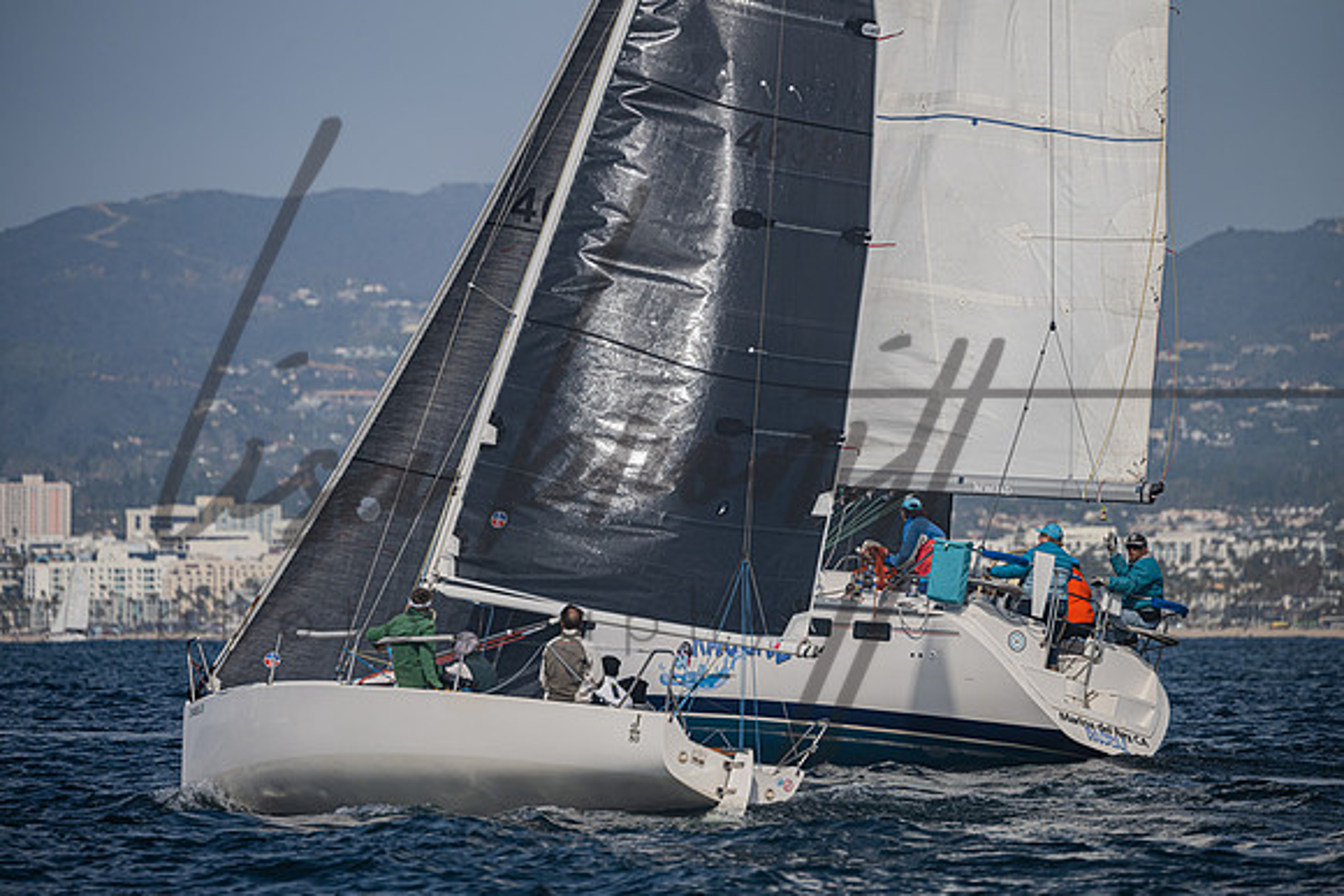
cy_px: 448
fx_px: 13392
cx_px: 672
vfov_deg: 3.8
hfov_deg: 5.7
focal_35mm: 359
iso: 320
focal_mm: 340
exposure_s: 1/4000
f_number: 6.3
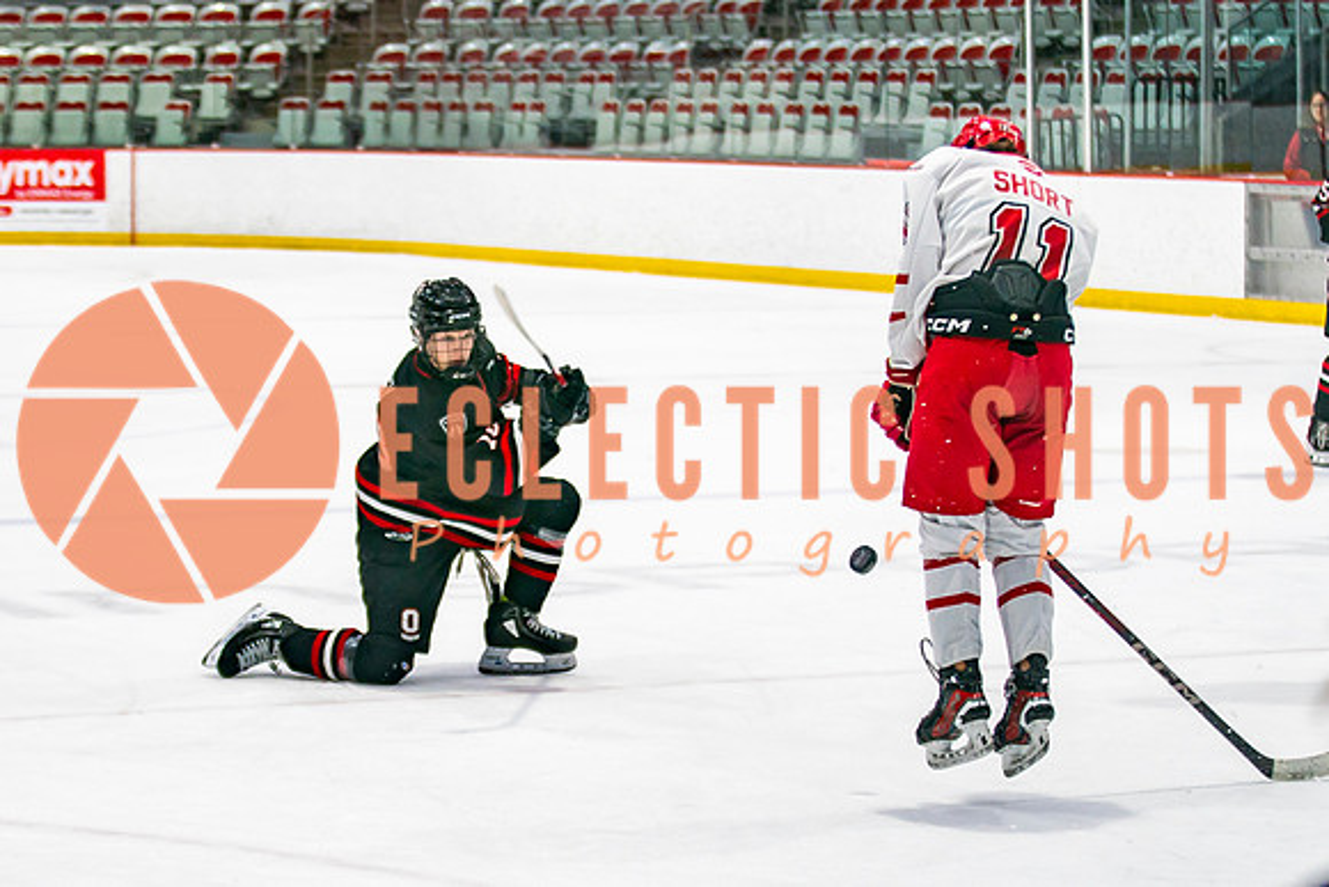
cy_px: 441
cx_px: 414
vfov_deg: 9.7
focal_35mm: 141
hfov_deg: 14.5
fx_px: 5206
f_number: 2.8
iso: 320
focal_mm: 70
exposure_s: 1/640
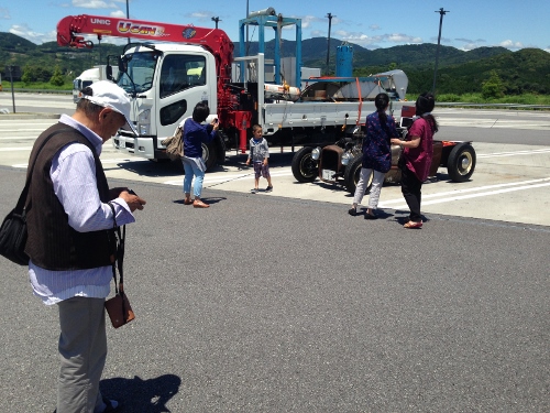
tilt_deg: -14.0
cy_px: 206
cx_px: 275
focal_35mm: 33
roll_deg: -2.3
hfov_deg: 55.4
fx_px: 524
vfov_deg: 42.9
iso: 50
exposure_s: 1/2169
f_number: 2.4
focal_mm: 4.12
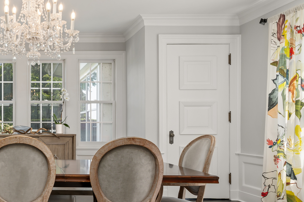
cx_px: 23
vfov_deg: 30.4
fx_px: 372
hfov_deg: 40.6
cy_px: 129
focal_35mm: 44
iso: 320
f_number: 8
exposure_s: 1/40
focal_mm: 20
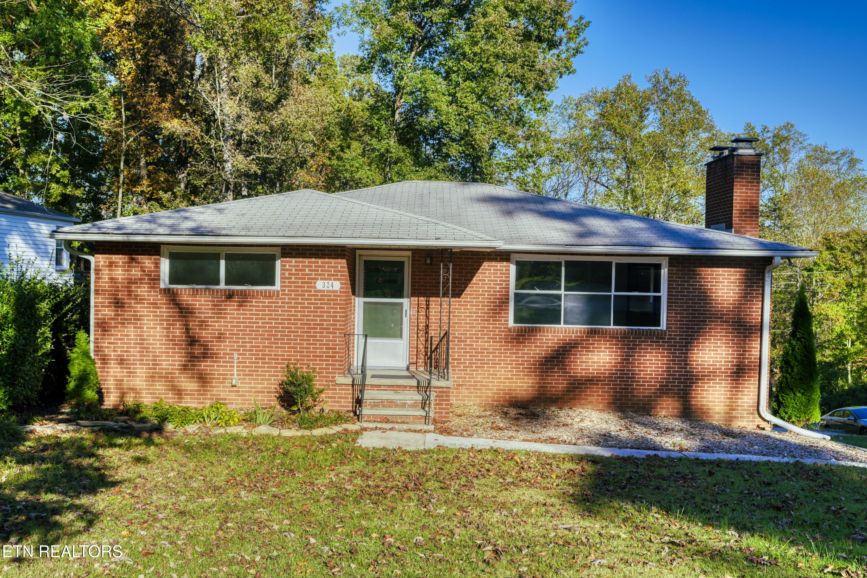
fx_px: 915
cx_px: 434
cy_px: 289
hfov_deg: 50.7
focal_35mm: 38
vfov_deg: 35.1
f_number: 8
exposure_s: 1/2500
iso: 800
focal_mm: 38
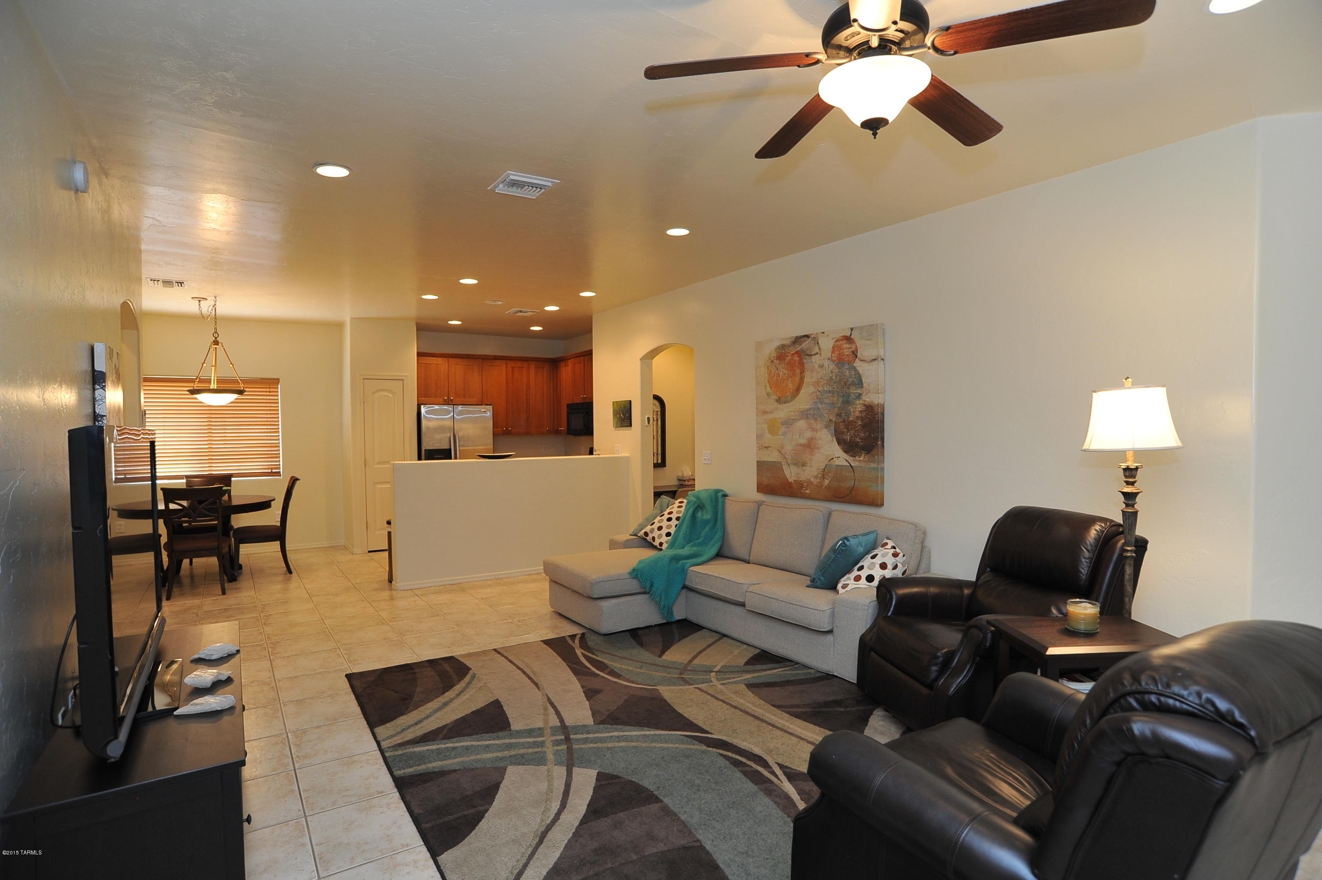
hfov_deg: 90.0
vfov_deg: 67.3
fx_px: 661
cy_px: 440
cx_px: 661
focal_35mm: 18
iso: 800
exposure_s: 1/30
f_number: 6.3
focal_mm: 18
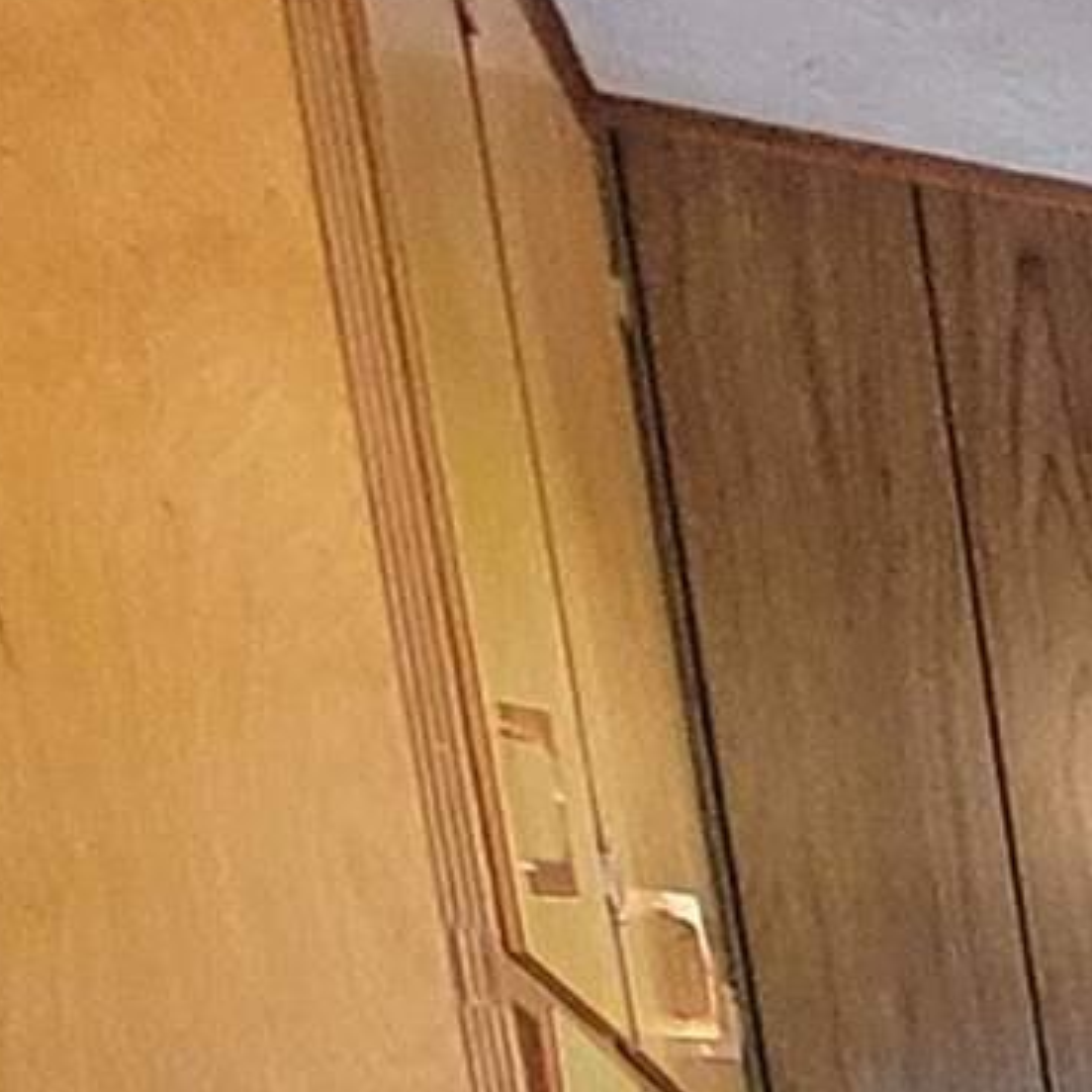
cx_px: 4134
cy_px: 2424
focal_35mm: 96
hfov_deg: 8.7
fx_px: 3426
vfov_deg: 14.0
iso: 400
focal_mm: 2.2
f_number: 2.2
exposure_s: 1/60.2
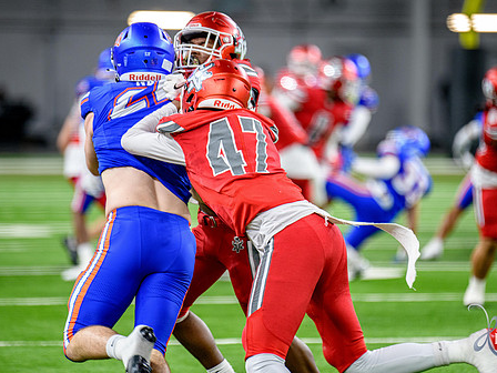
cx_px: 265
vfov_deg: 4.4
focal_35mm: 336
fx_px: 4824
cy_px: 170
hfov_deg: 5.9
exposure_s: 1/400
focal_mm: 270
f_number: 2.8
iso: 1000
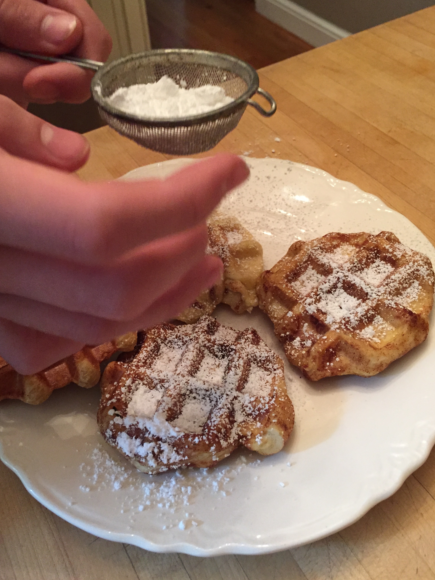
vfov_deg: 58.3
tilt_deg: -48.3
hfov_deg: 45.4
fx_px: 519
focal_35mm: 31
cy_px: 272
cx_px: 207
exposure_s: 1/30
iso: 200
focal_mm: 4.15
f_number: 2.2
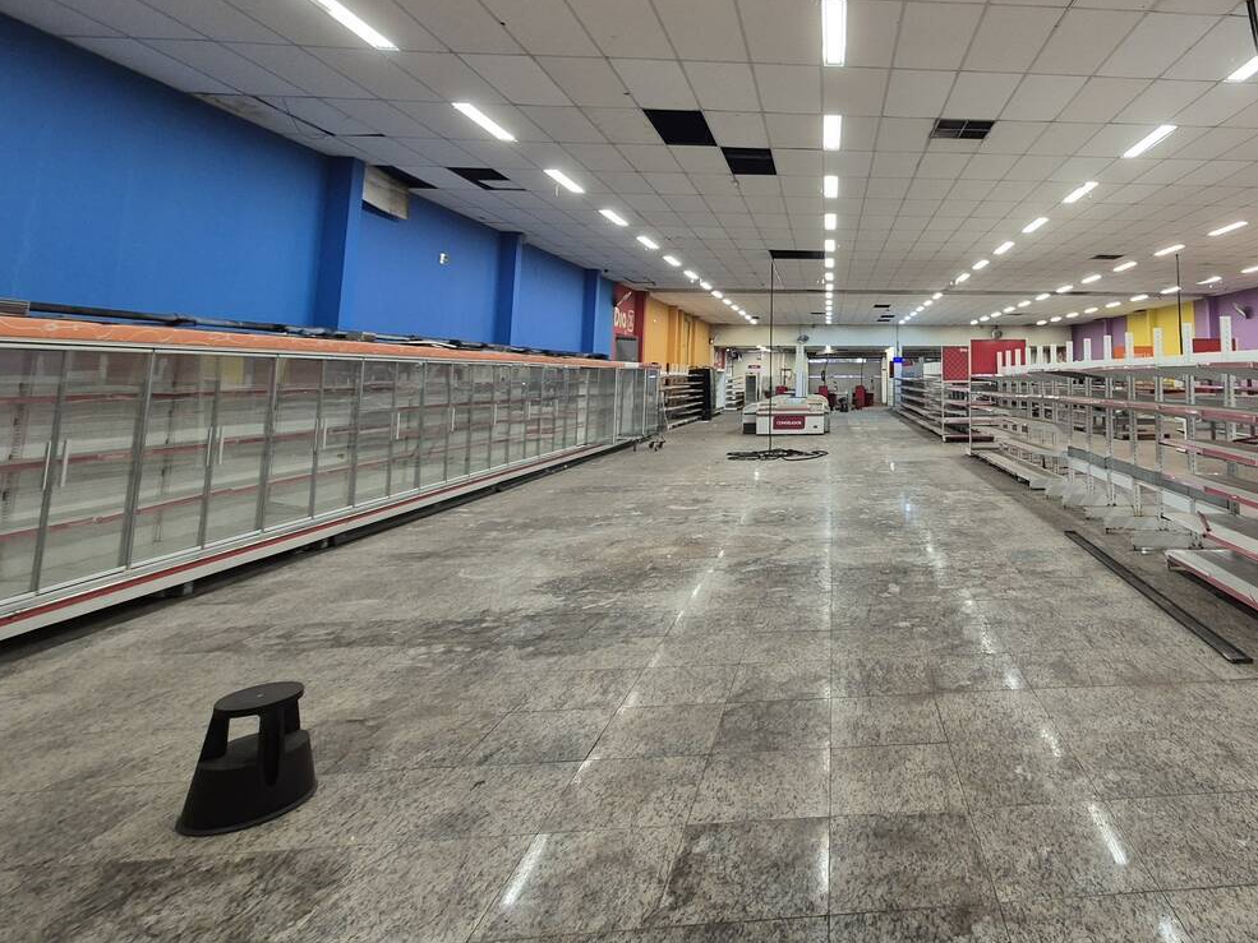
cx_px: 909
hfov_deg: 79.6
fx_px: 691
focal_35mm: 19
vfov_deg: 65.8
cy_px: 276
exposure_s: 1/60
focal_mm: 2.2
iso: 125
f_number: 2.2
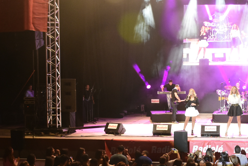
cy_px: 125
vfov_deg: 17.9
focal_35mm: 76
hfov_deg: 26.3
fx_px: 524
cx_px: 190
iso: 1600
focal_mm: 22
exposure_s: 1/60
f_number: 4
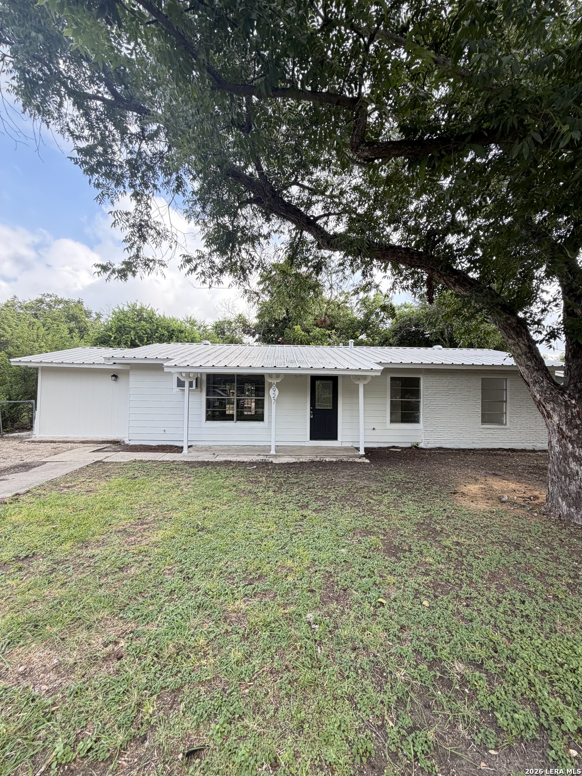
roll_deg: -0.7
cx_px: 291
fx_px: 314
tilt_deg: +1.0
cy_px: 388
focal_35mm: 14
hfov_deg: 85.7
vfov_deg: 102.1
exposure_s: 1/169
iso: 64
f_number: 2.2
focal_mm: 2.22
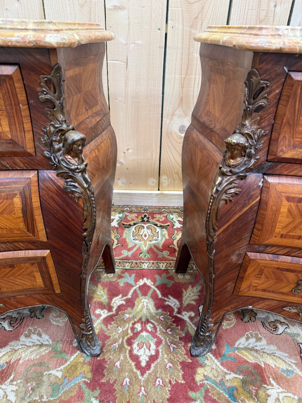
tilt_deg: -31.1
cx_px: 151
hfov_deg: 56.8
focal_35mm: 24
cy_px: 202
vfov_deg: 71.6
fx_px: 279
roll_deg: -2.7
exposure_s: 1/50
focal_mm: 6.76
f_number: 1.78
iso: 200
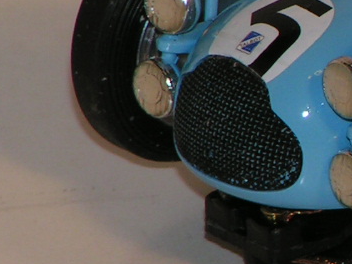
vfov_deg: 1.4
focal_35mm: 1030
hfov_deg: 1.9
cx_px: 626
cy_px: 51
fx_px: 10474
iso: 50
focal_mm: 43.3
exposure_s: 1/320
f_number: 5.6
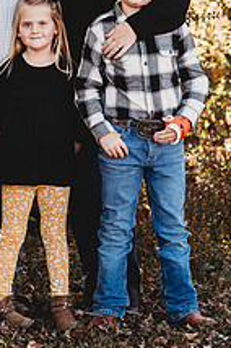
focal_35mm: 179
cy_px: -5
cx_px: 60
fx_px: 1728
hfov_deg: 7.6
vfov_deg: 11.4
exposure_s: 1/250
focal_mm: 85
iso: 160
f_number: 2.8
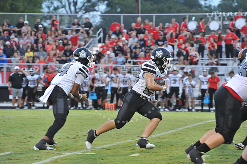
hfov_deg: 10.3
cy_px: 82
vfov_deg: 6.9
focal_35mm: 200
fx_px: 1371
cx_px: 124
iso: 4000
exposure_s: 1/250
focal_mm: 200
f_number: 5.6
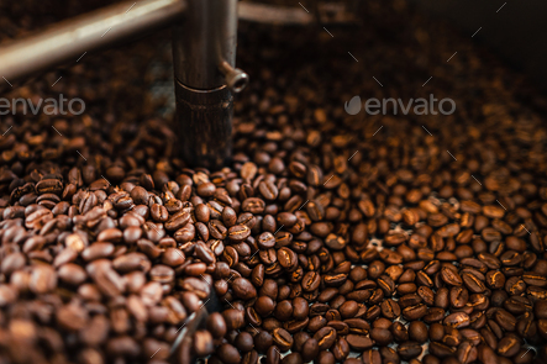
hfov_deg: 58.1
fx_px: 486
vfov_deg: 41.0
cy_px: 163
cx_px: 211
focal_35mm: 32
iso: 640
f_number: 1.4
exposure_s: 1/200
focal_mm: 24
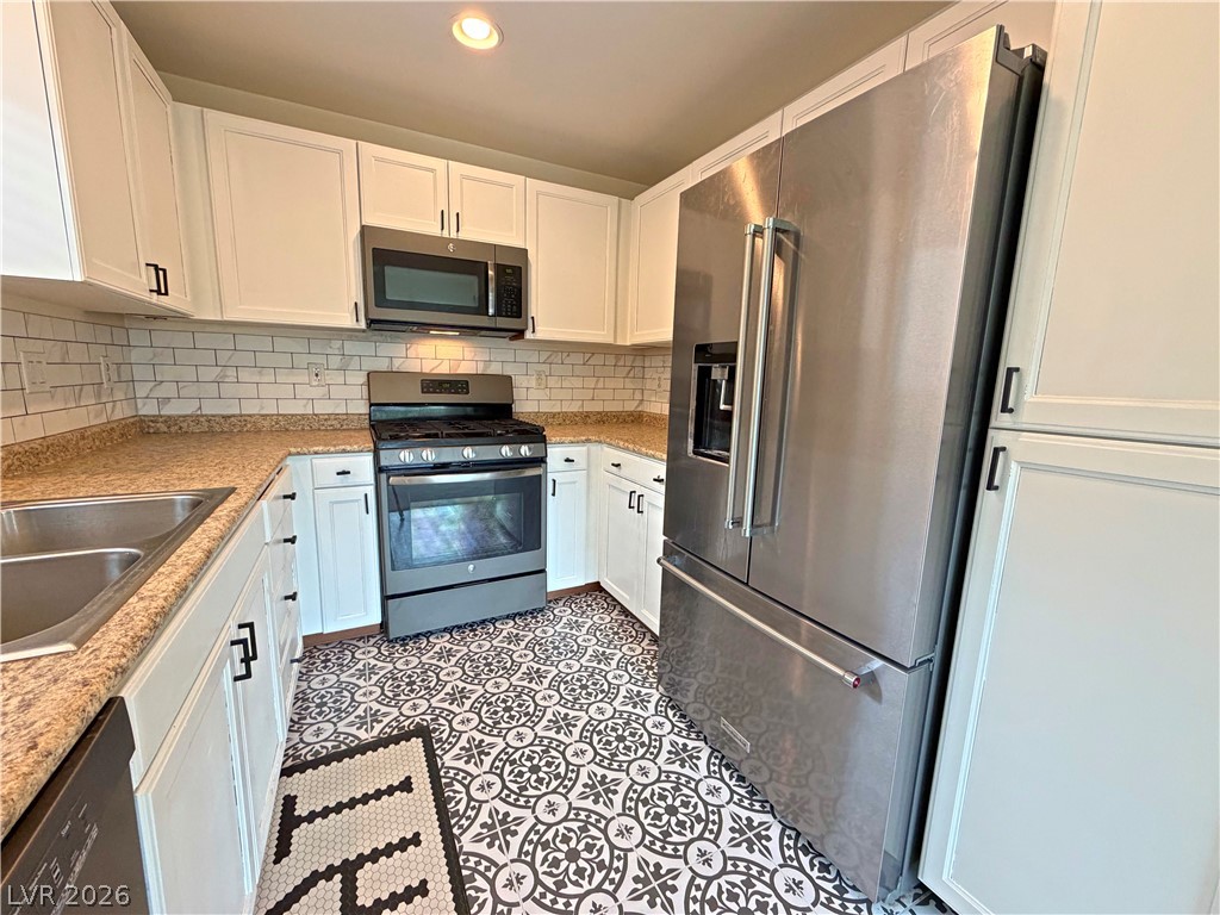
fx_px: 493
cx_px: 610
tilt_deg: -9.3
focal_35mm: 14
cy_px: 458
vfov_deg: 85.7
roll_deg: -1.2
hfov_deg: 102.1
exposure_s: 1/120
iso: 250
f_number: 2.2
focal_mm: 2.22
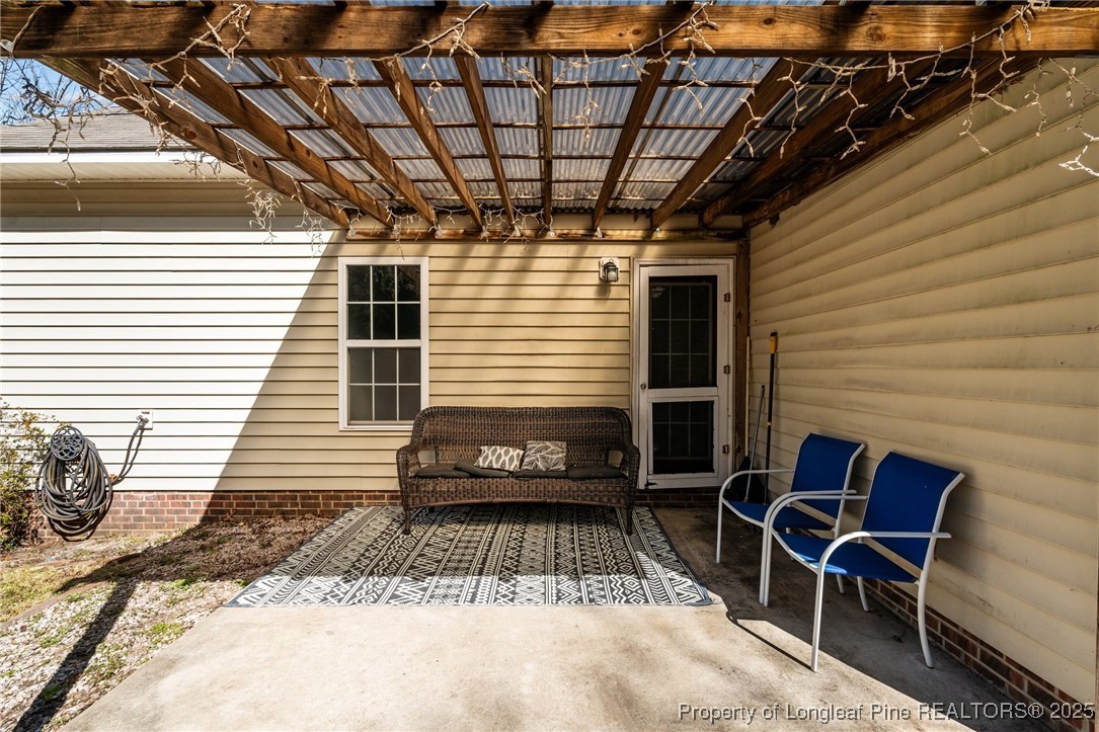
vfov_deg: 73.7
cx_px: 550
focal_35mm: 16
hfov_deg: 96.7
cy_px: 366
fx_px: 488
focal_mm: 16
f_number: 8
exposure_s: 1/400
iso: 320
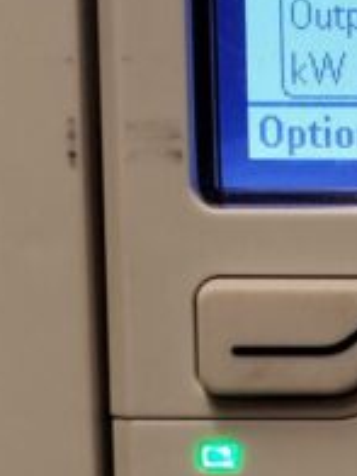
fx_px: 1966
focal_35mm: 143
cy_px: 478
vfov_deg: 13.6
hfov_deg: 10.0
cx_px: 580
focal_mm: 4.3
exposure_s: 1/120
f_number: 2.4
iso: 125
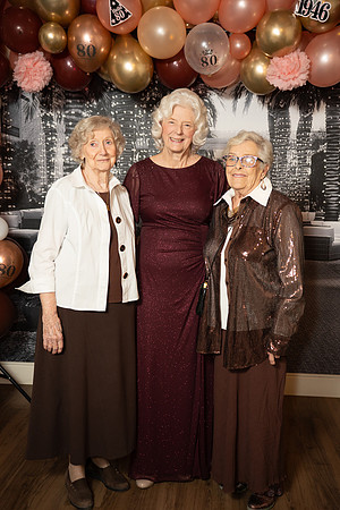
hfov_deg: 32.7
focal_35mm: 41
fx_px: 579
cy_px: 255
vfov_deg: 47.5
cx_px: 170
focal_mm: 40.9
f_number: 2.8
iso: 1000
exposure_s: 1/160
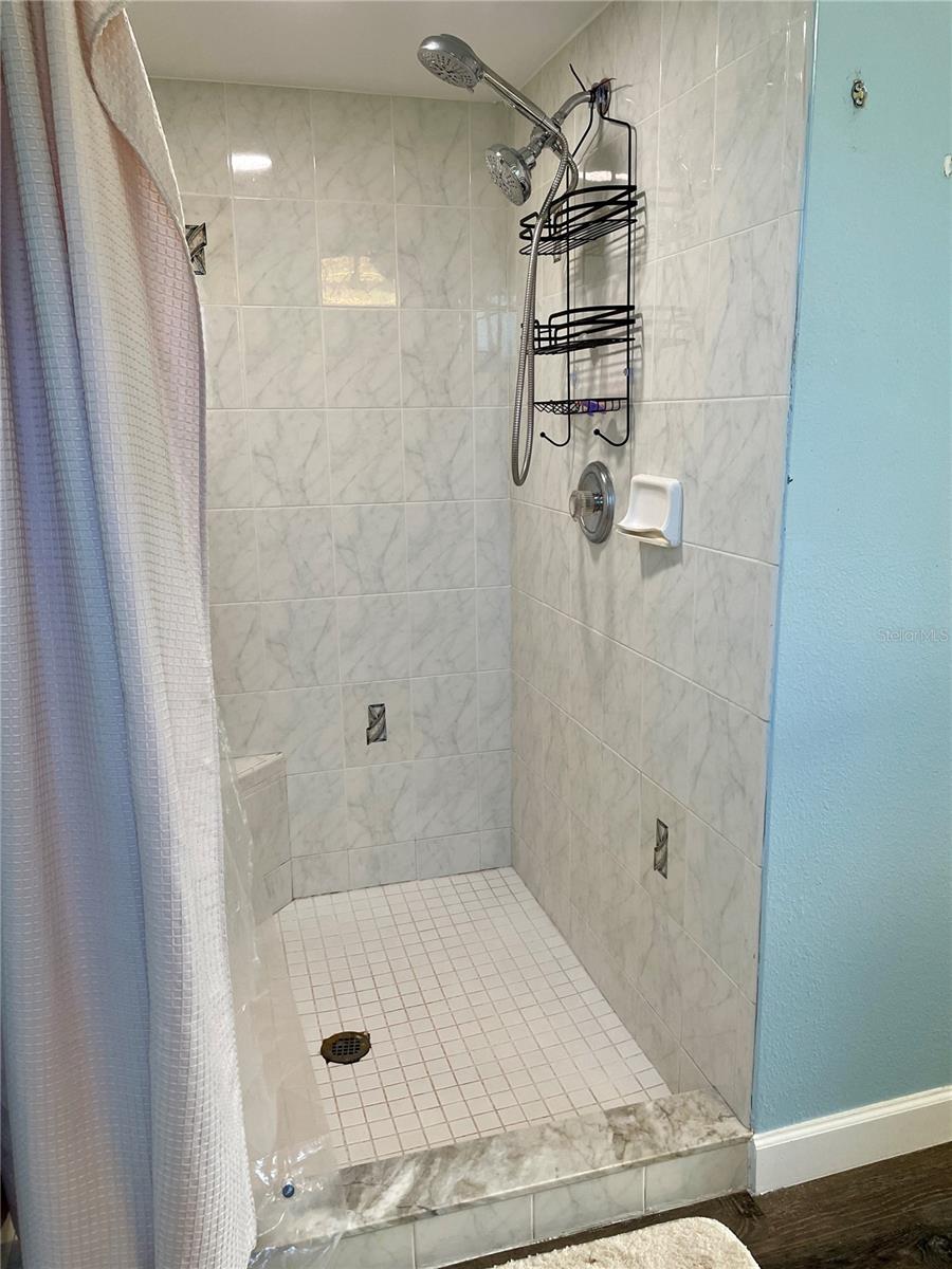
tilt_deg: -12.1
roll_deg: +1.2
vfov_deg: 67.3
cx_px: 476
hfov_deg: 53.1
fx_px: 953
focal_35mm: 26
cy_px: 634
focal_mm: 4.2
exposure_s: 1/120
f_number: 1.6
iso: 125
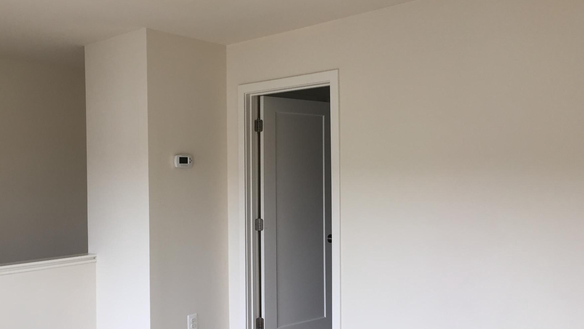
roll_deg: +0.3
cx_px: 266
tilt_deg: +0.9
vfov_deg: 32.0
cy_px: 181
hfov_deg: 53.9
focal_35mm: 37
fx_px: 573
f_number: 2.2
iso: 32
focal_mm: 4.15
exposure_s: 1/40
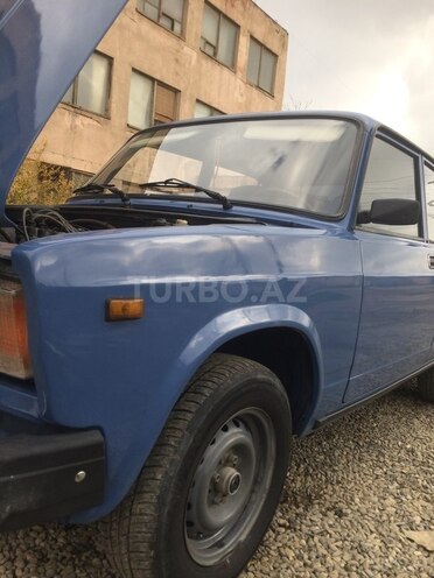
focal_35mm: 29
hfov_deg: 48.2
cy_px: 289
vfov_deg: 61.7
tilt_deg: -8.9
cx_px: 217
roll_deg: -4.9
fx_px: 485
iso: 32
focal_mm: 4.15
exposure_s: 1/500
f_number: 2.2
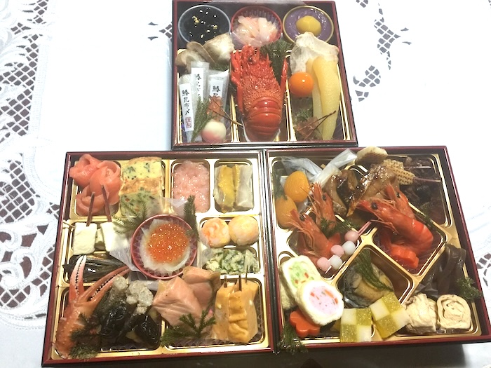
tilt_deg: -68.5
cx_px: 246
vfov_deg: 48.2
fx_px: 411
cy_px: 184
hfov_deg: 61.7
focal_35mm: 29
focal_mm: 4.15
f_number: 2.2
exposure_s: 1/15
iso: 64
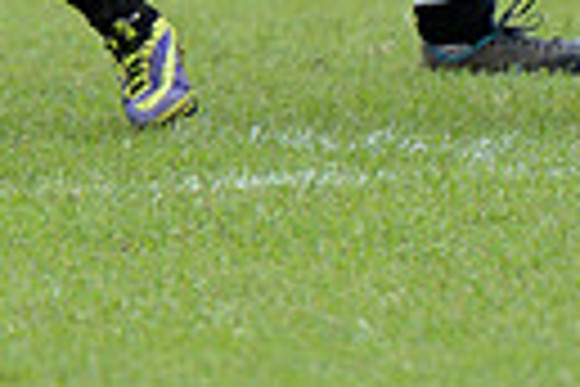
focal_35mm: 1216
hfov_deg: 1.7
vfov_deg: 1.1
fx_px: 19590
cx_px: -94
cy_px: -479
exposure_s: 1/800
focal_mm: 270
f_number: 4
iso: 400
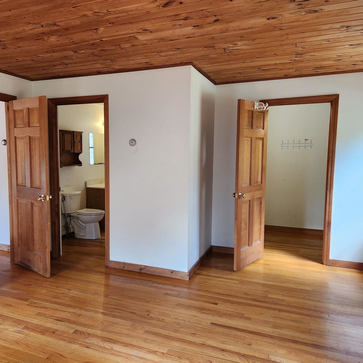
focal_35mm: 28
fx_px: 332
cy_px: 183
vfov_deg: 57.3
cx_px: 142
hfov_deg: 56.8
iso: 400
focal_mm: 5.4
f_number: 1.8
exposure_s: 1/120
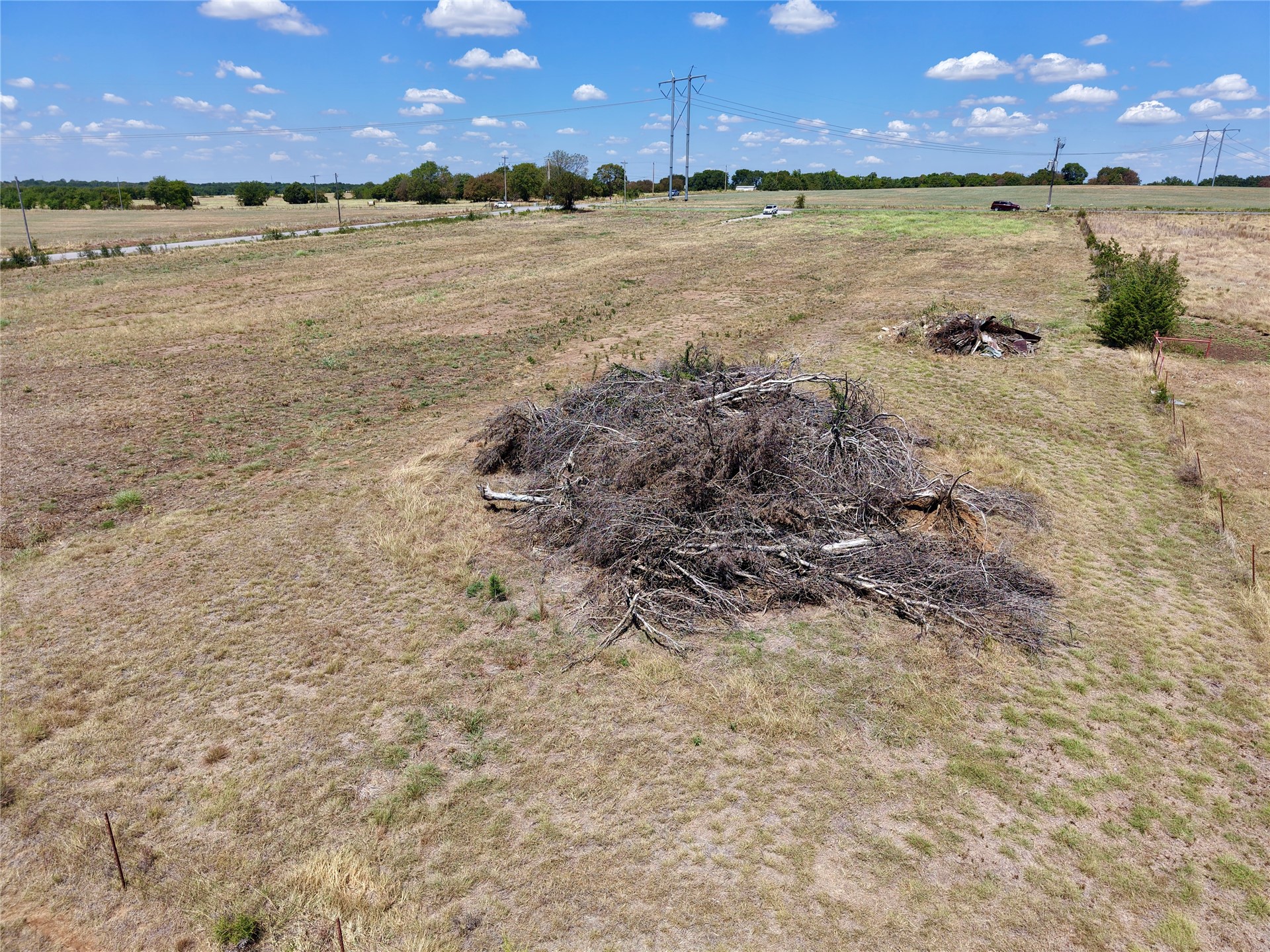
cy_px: 476
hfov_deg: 71.6
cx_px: 635
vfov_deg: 56.8
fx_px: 881
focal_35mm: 24
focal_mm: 8.67
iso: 100
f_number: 1.8
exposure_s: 1/4000
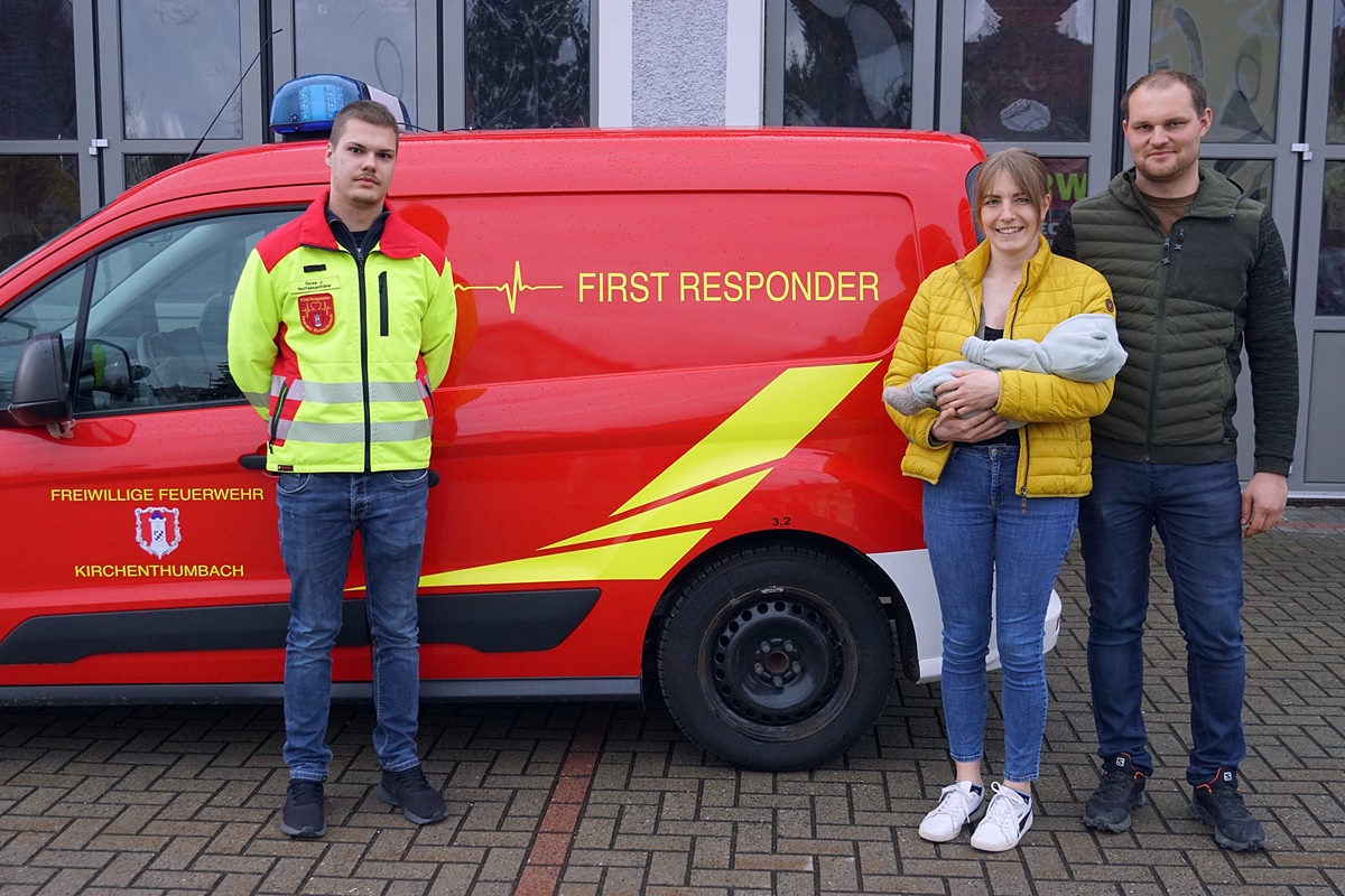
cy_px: 448
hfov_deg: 46.4
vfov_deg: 31.9
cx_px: 672
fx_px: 1569
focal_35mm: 42
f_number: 4.5
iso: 640
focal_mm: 28
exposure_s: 1/160
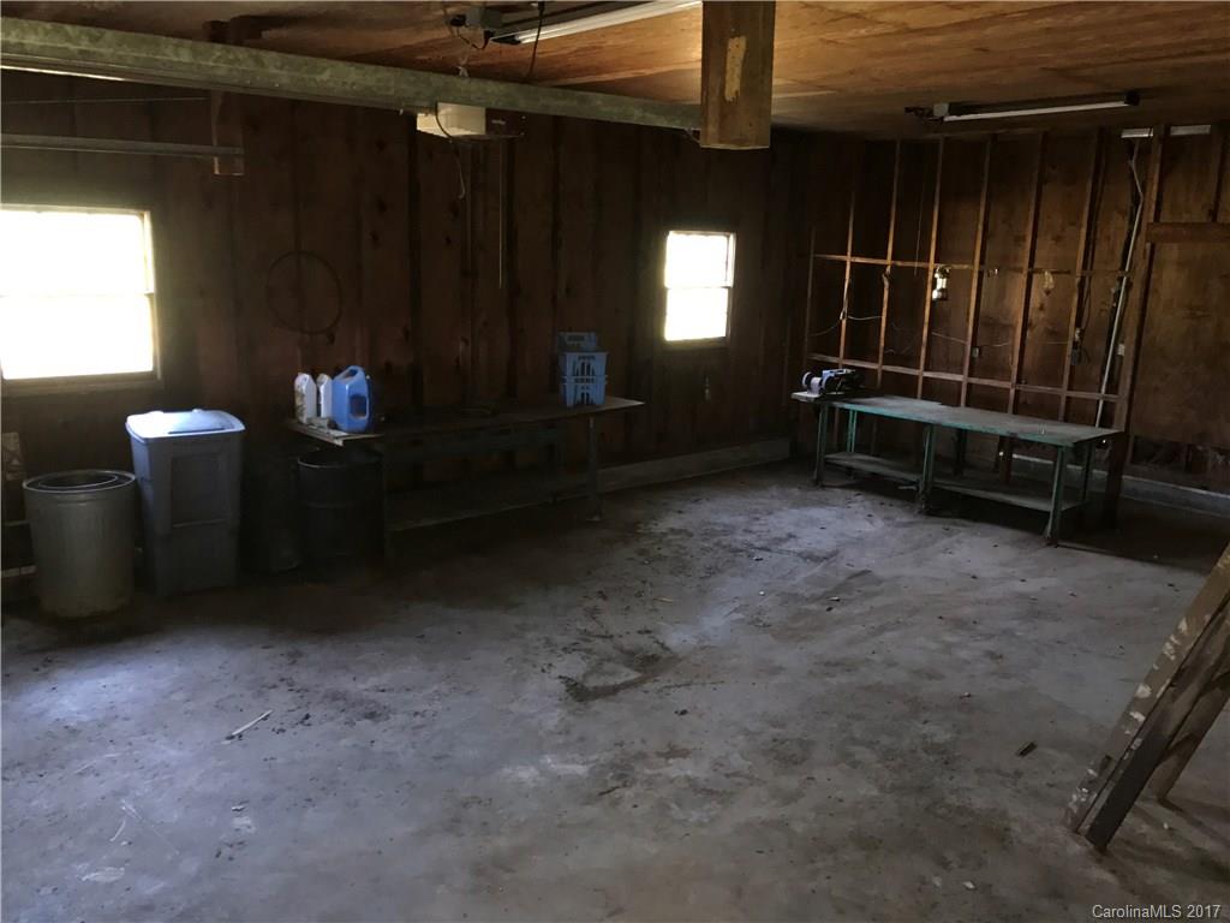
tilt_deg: -13.3
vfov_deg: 49.7
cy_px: 462
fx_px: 995
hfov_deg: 63.4
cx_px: 615
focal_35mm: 28
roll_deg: -1.9
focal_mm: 3.99
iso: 160
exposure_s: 1/16
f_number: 1.8
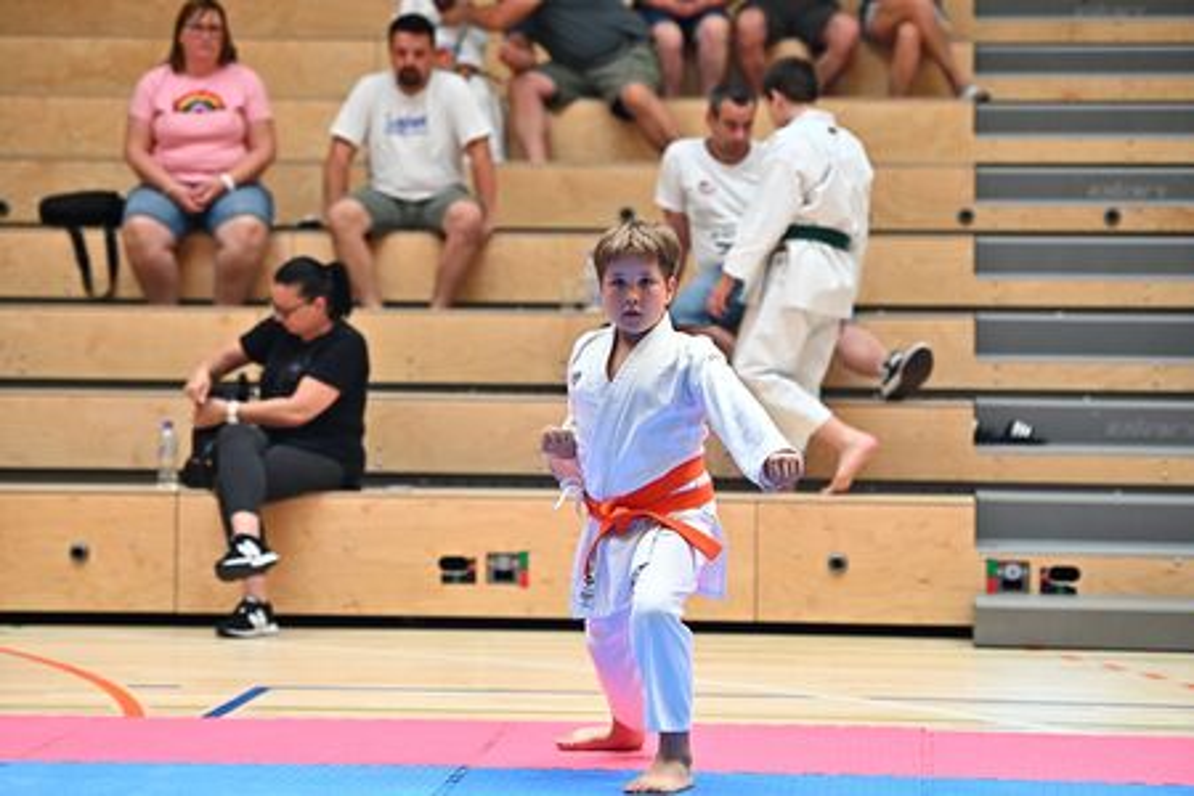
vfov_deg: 11.2
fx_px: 4046
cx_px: 597
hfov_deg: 16.8
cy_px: 398
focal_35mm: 122
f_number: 2.8
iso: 2000
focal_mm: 122
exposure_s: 1/2500
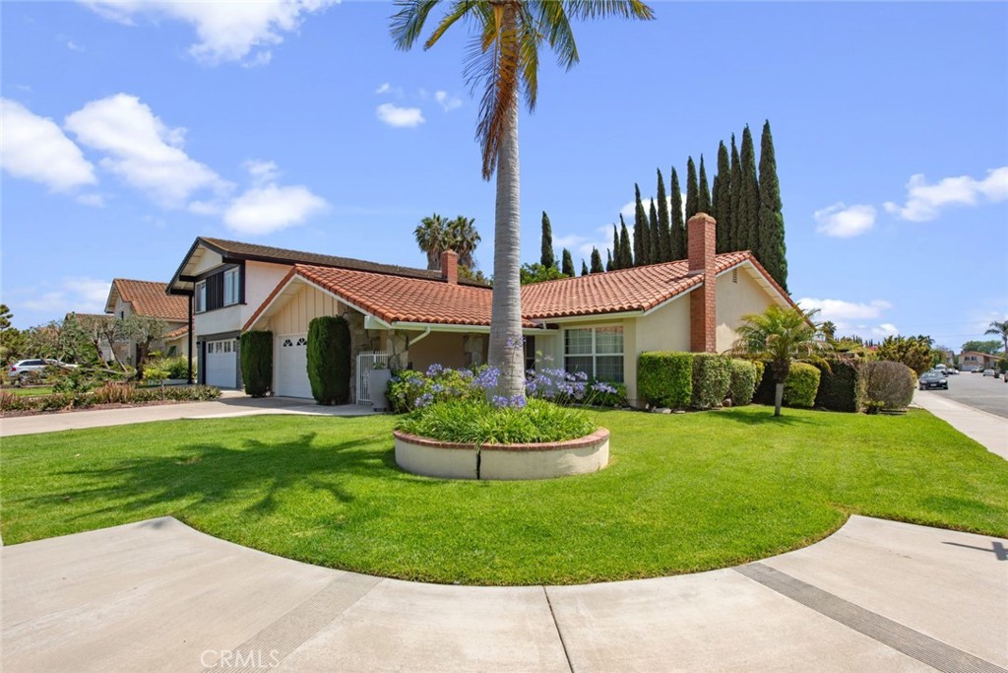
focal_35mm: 20
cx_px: 504
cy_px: 336
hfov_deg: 84.0
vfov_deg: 61.9
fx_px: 560
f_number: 11
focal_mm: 20
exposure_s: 1/500
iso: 200
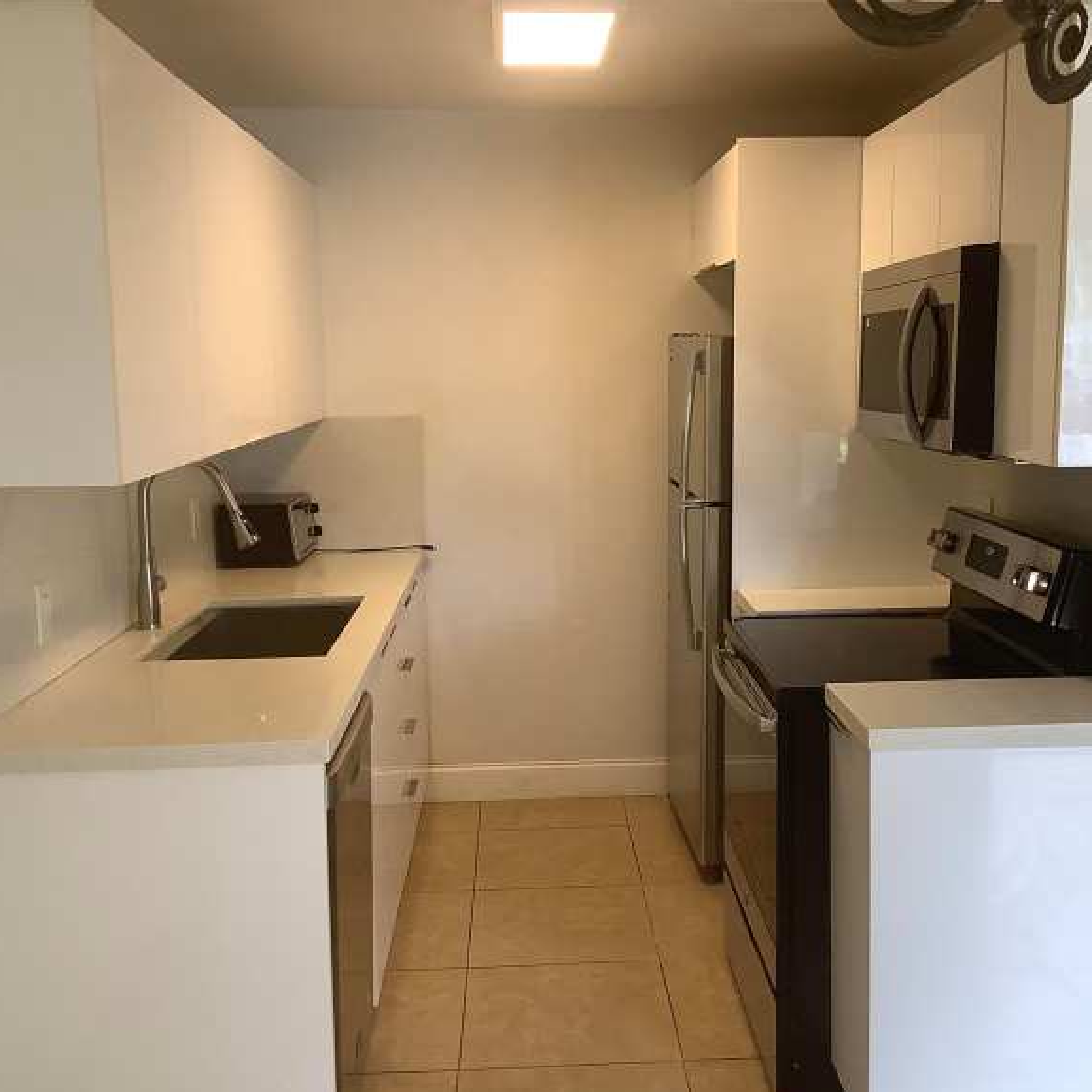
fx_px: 1356
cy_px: 566
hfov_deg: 43.8
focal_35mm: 38
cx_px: 594
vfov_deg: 43.9
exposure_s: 1/100
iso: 100
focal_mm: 3.3
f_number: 2.4
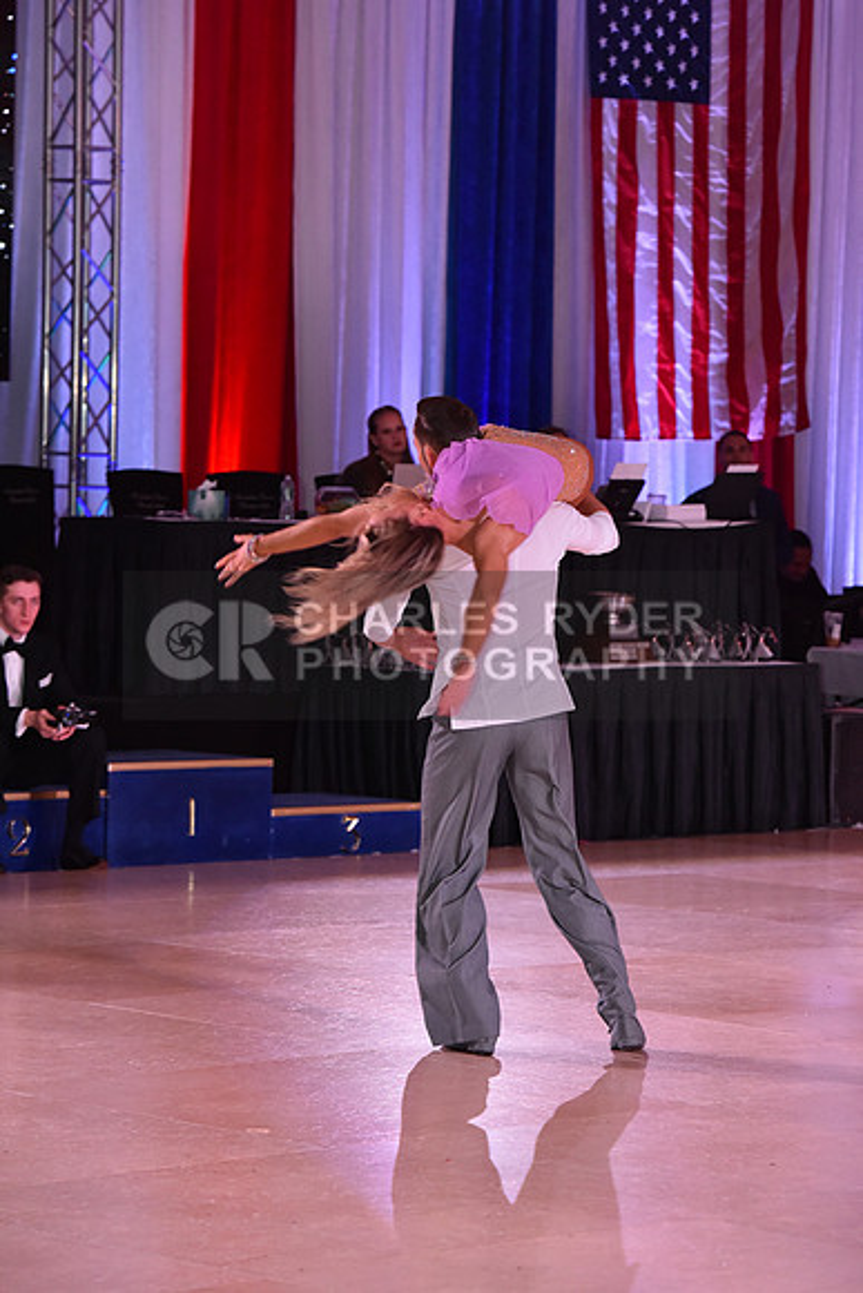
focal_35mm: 135
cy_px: 646
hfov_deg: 10.2
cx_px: 432
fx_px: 4851
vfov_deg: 15.2
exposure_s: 1/320
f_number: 5.6
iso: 2500
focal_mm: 135
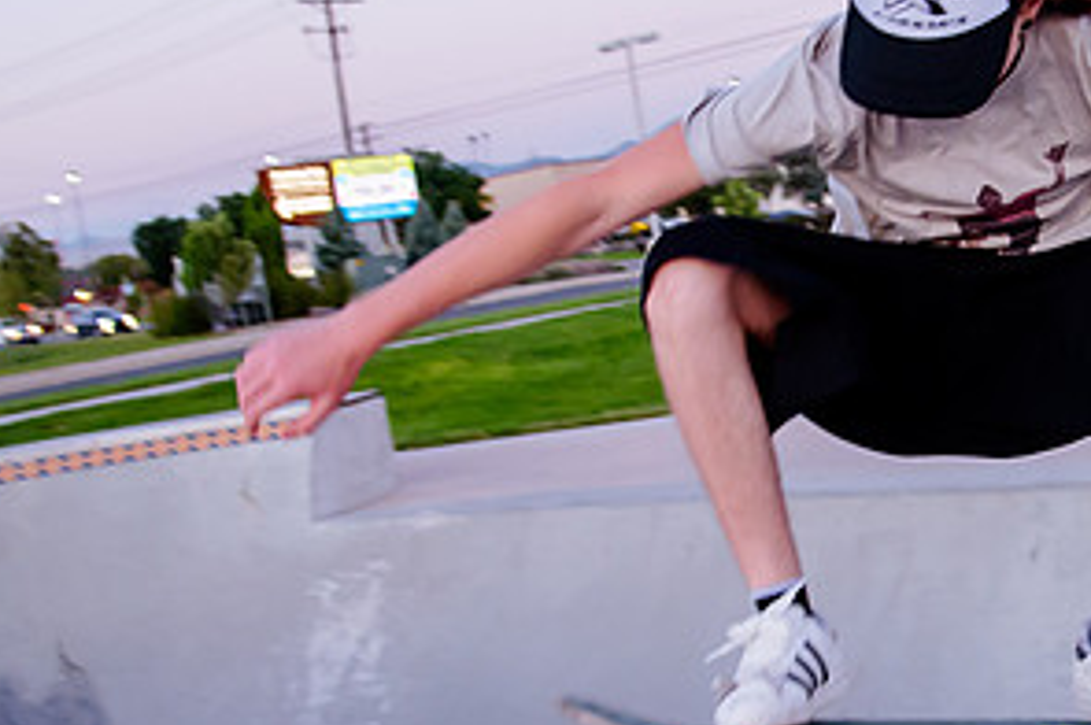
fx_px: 1725
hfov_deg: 33.9
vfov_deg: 23.7
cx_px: 897
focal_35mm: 57
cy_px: 396
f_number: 4
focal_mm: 24
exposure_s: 1/250
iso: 2000
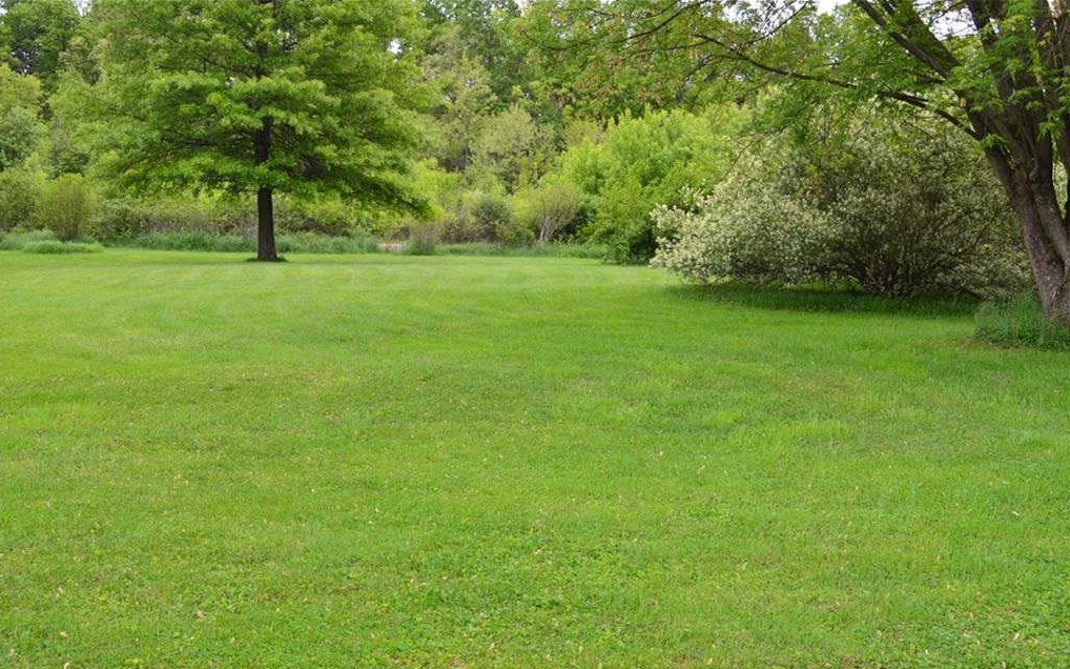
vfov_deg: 28.0
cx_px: 536
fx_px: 1341
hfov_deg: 43.5
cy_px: 355
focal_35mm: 46
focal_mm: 30
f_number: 9
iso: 400
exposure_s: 1/125
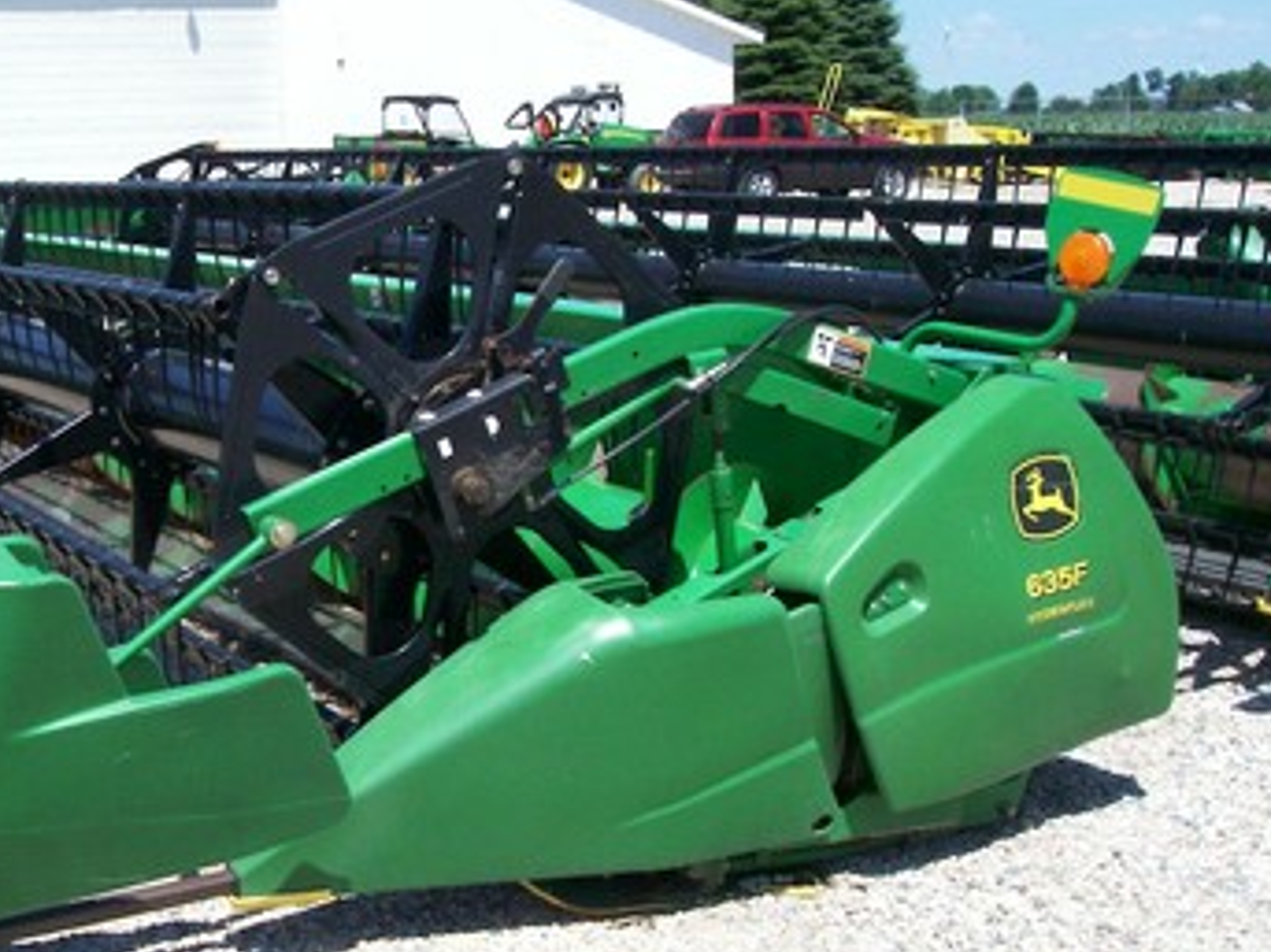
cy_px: 515
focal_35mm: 54
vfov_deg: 27.0
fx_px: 1982
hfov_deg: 34.7
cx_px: 308
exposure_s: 1/445
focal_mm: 5.6
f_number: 5.1
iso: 80
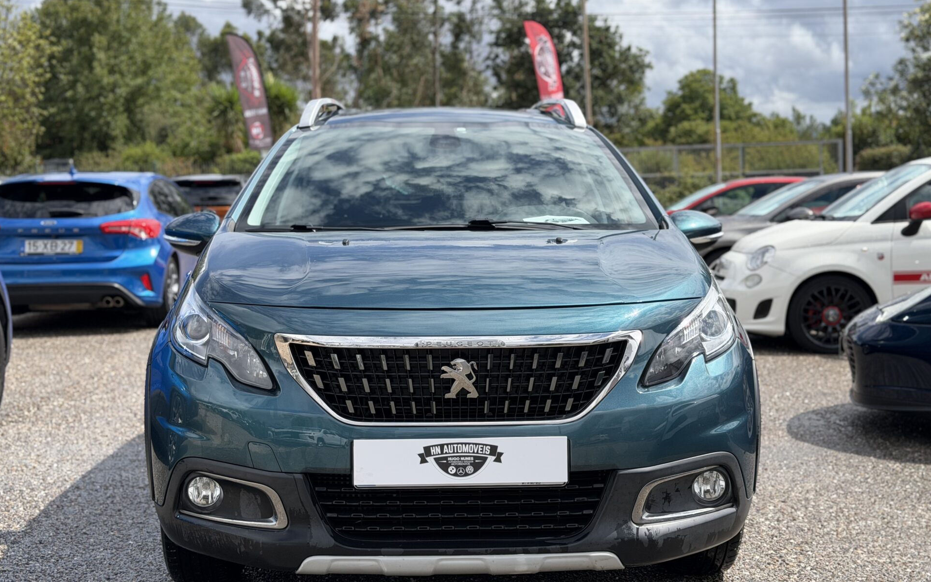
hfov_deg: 39.6
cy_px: 286
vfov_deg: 25.3
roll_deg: +2.9
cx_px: 465
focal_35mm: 51
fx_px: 1294
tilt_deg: -3.9
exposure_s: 1/3534
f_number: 1.78
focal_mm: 6.76
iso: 64
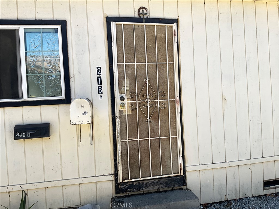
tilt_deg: -1.9
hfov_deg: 61.7
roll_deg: +3.1
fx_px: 234
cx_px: 140
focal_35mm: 29
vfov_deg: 48.2
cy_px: 104
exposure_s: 1/816
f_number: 1.8
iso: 16
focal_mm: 3
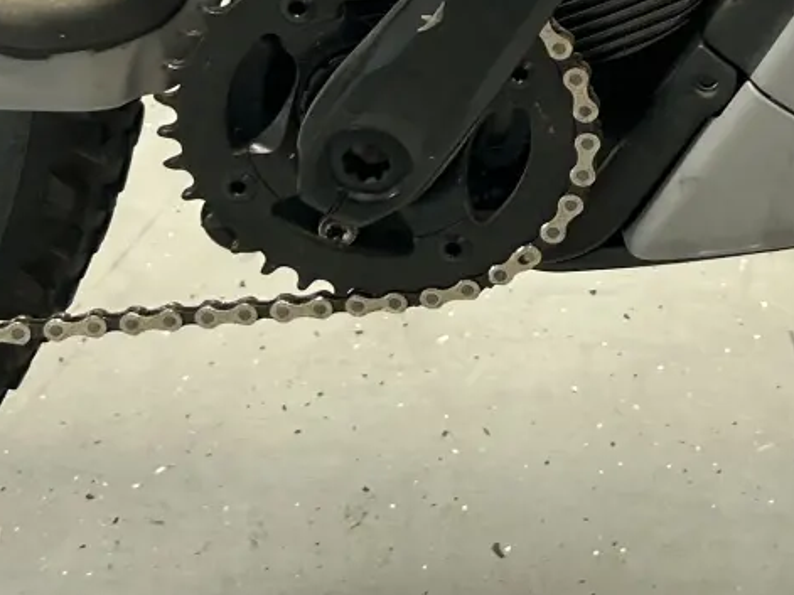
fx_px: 2431
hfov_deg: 17.4
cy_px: -489
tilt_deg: -24.0
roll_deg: -2.3
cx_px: 1028
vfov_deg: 12.7
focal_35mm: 106
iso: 64
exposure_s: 1/121
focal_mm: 5.7
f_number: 1.5
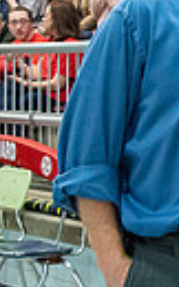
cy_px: 84
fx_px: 1111
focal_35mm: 142
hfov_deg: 8.5
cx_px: 414
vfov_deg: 14.7
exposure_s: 1/320
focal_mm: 24
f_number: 4
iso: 3200
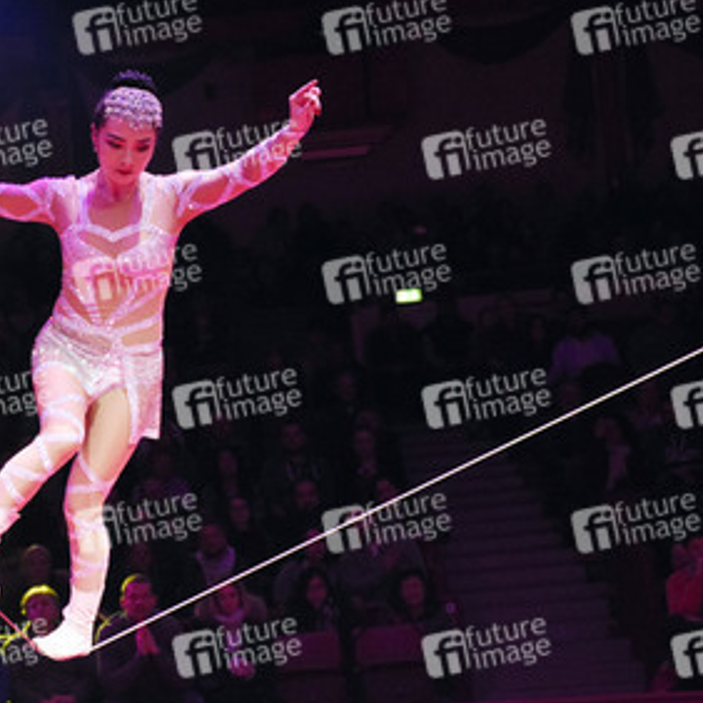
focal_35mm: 114
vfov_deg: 15.3
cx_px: 171
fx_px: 2619
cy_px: 337
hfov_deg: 15.2
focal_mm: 56
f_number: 6.3
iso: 3200
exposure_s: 1/160
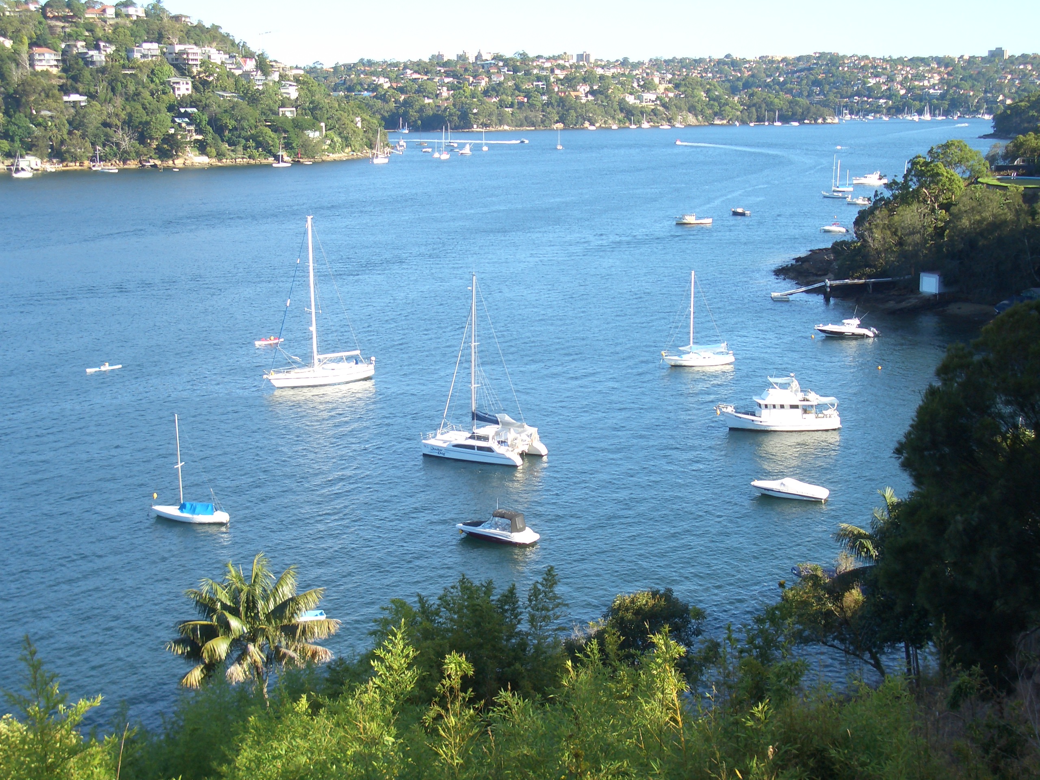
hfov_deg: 26.3
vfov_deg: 19.9
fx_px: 2223
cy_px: 390
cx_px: 520
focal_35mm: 74
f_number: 3.9
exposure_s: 1/250
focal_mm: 12.2
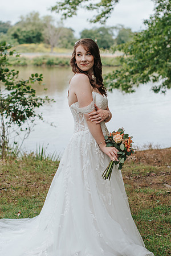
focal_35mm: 75
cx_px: 86
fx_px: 534
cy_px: 128
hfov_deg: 18.2
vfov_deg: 27.0
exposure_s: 1/800
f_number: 2.8
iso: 200
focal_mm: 50
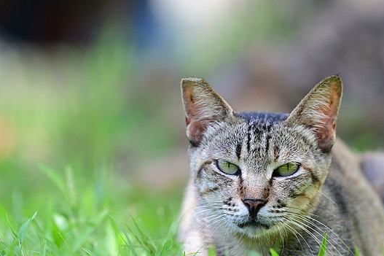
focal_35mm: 296
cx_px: 236
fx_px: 3156
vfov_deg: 4.6
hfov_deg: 7.0
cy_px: 160
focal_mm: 200
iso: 125
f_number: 4
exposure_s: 1/200
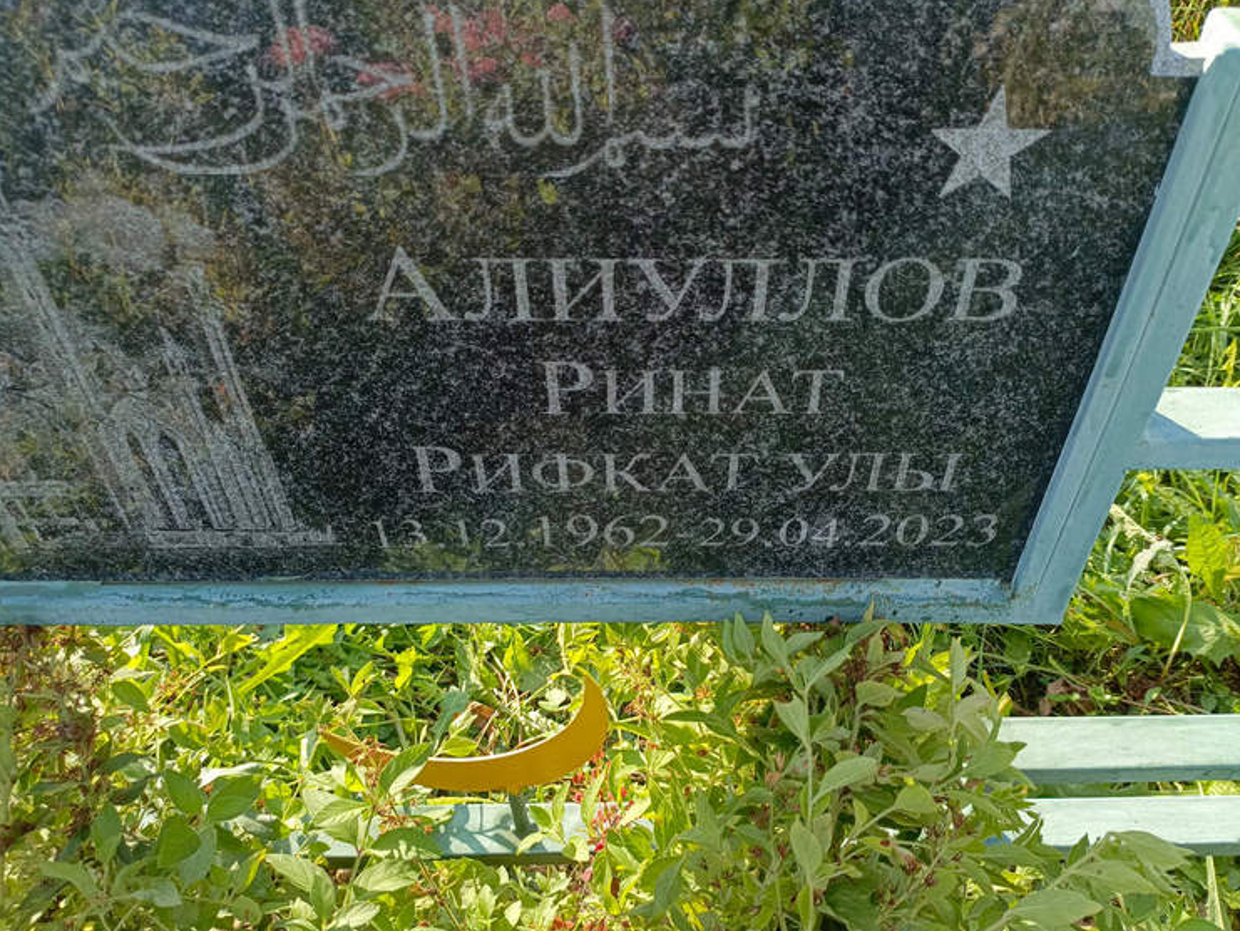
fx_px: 967
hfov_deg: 65.2
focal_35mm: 27
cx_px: 666
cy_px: 454
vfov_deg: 51.4
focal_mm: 4.76
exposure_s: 1/275
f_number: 1.69
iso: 110
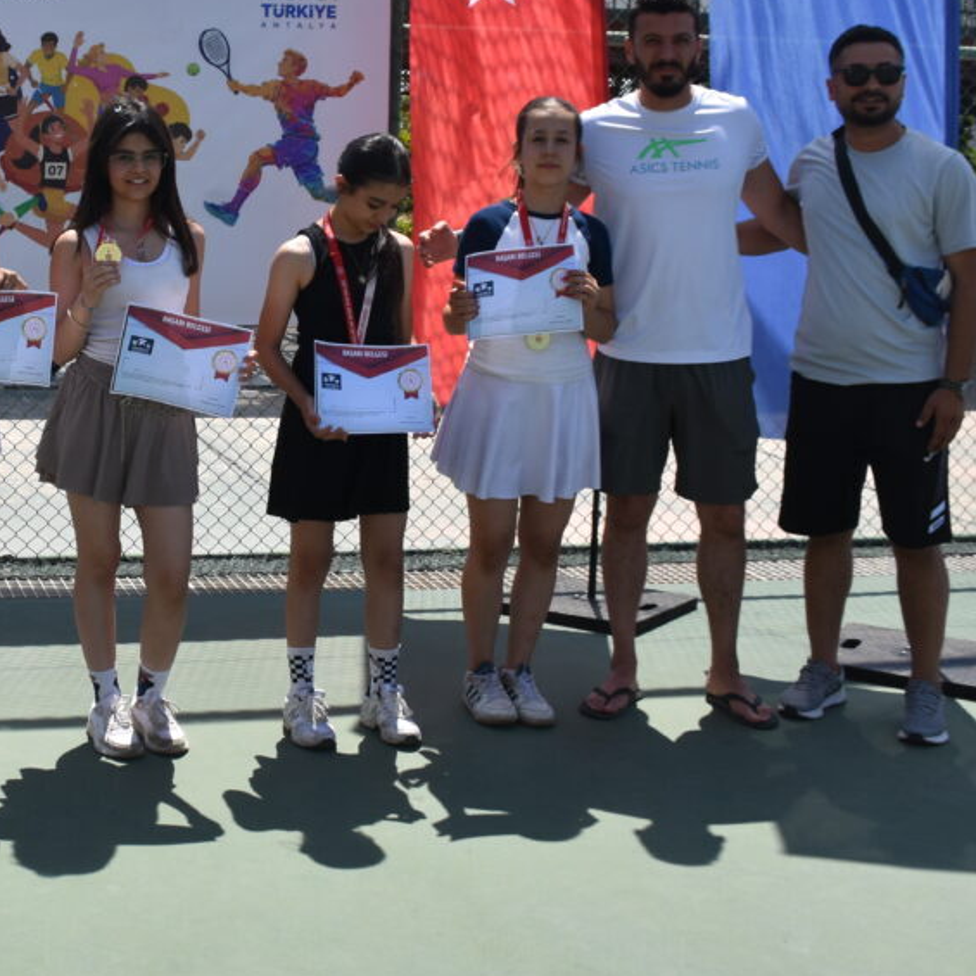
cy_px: 326
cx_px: 66
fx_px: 1659
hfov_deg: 31.0
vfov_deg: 32.5
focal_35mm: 52
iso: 200
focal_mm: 18
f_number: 8
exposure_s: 1/500
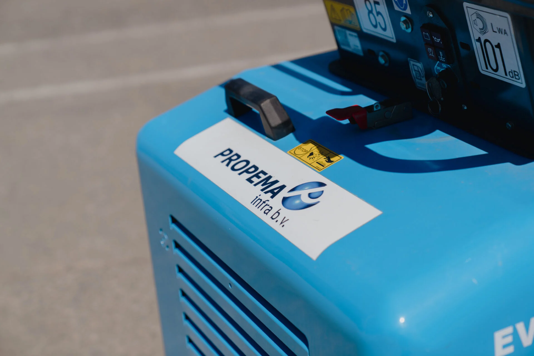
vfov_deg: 19.5
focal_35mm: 70
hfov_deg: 28.8
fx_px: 1038
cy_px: 178
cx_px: 267
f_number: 3.2
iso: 50
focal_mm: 70
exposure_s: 1/1250
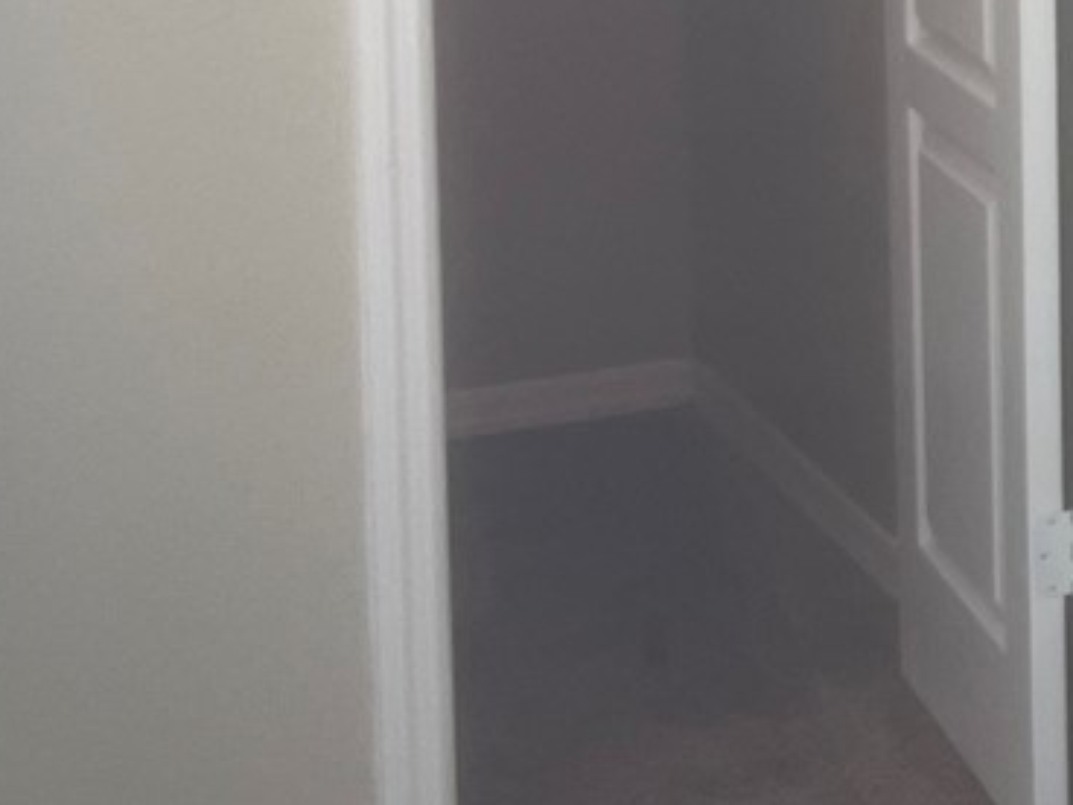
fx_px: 3503
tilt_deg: -5.3
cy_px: -289
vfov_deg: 12.6
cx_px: 2175
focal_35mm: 113
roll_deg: -1.1
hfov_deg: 14.4
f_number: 1.5
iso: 64
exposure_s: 1/60
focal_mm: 5.7
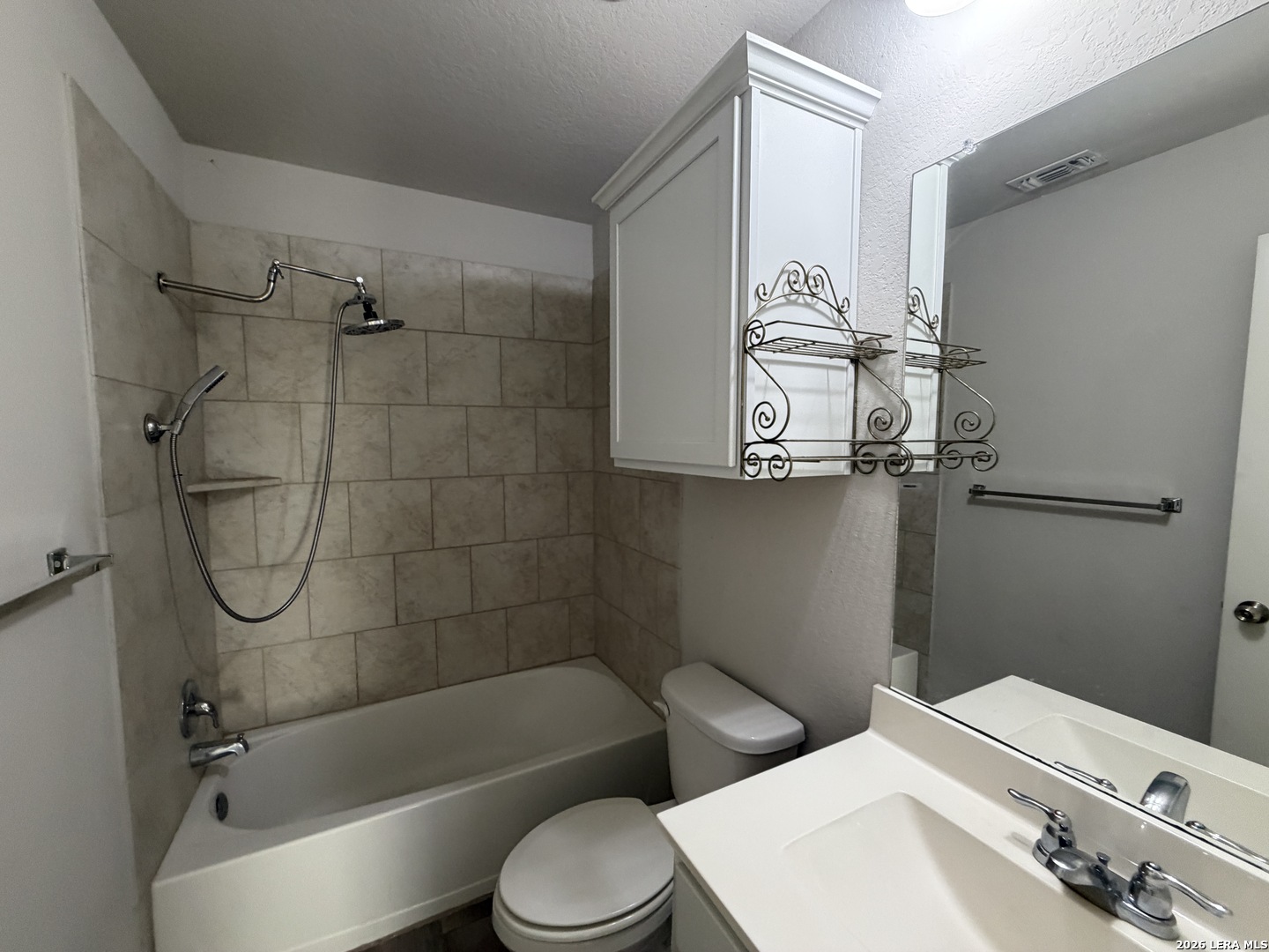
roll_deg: +0.7
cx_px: 634
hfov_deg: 102.1
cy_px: 476
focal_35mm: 14
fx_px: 513
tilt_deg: -5.1
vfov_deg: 85.7
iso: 320
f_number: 2.2
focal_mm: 2.22
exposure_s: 1/60
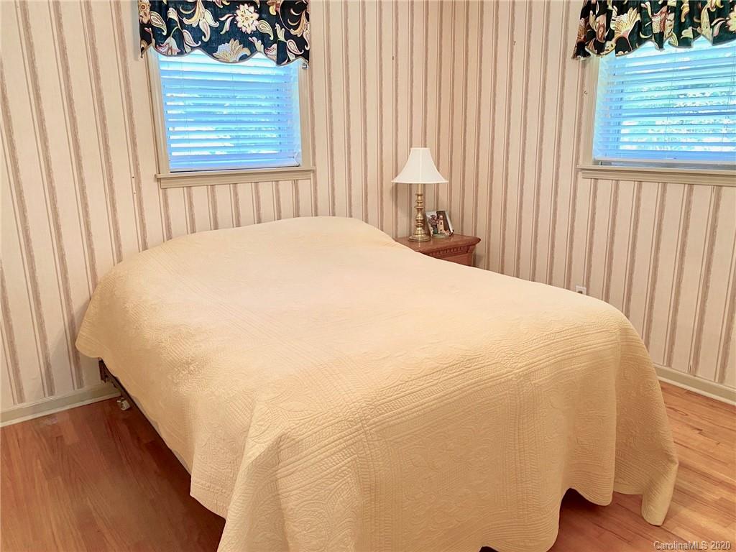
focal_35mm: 26
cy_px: 276
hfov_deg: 67.3
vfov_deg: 53.1
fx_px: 553
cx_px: 368
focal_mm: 4.25
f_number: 1.8
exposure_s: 1/60
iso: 200
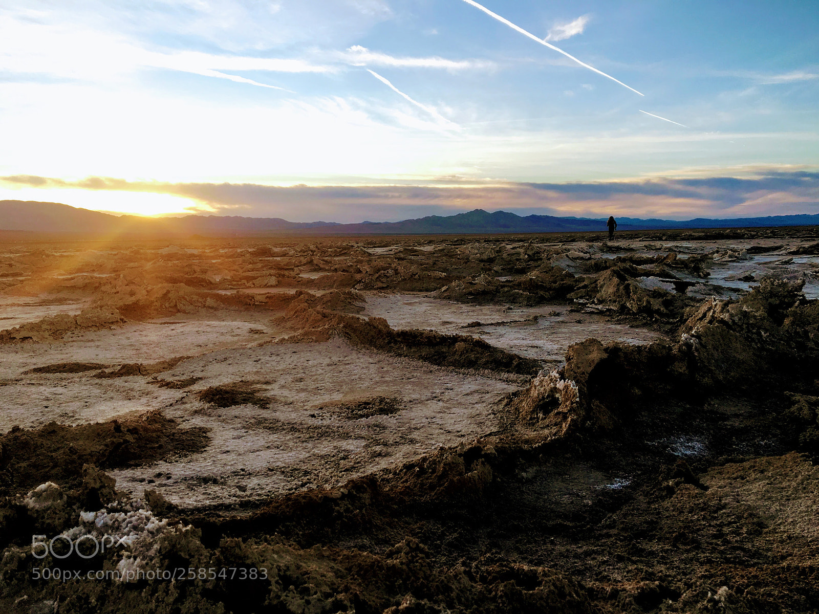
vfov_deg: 48.2
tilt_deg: -6.4
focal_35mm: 29
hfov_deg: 61.7
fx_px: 686
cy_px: 307
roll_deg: +1.5
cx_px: 410
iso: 25
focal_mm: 4.15
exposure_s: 1/231
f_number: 2.2
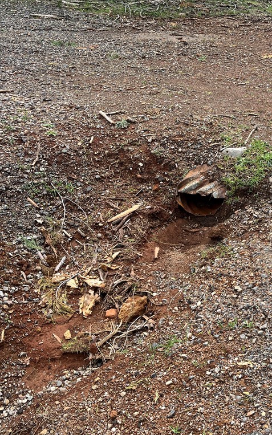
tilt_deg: -32.8
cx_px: 214
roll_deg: +1.6
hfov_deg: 33.5
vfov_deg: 52.7
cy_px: 218
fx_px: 439
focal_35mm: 37
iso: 50
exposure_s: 1/943
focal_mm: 5.1
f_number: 1.6
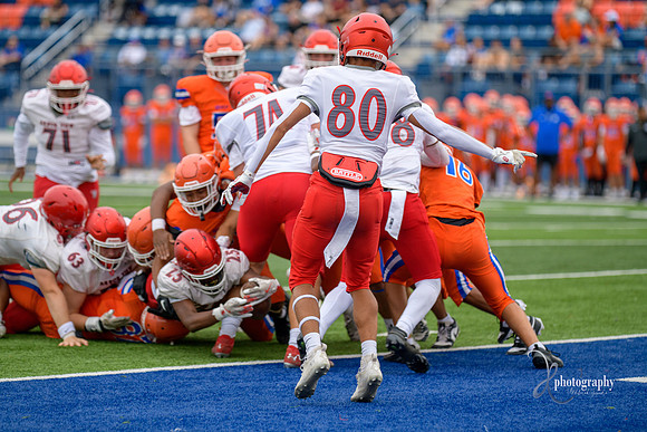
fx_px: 3505
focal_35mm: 195
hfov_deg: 10.5
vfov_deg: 7.0
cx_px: 324
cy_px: 216
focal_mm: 195
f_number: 2.8
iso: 180
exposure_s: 1/800
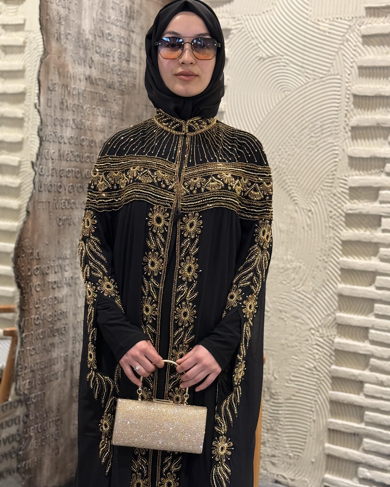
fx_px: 794
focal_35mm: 55
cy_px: 264
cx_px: 196
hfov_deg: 27.6
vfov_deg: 34.1
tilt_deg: -5.6
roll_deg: -4.0
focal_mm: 6.76
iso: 200
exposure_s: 1/33
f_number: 1.78
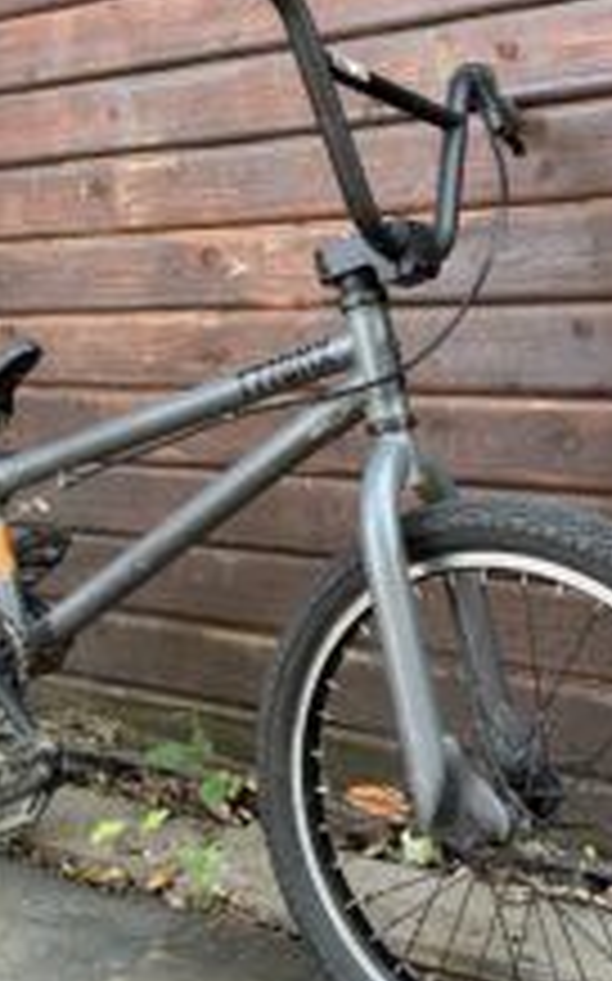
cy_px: 400
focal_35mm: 42
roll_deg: +2.8
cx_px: 306
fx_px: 1122
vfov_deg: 47.0
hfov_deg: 30.5
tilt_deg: -4.7
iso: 200
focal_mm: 6.86
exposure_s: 1/121
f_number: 1.78
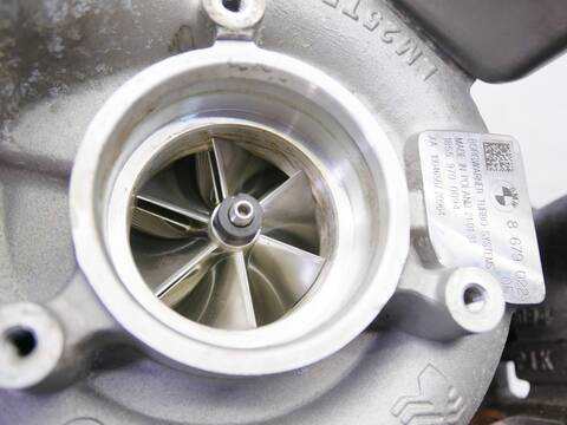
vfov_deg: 44.2
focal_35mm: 32
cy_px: 212
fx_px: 524
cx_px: 284
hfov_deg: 56.8
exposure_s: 1/80
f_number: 3.9
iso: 200
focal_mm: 16
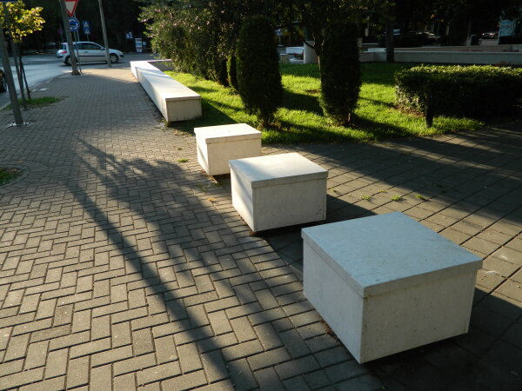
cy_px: 196
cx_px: 261
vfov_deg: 49.7
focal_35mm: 28
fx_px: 422
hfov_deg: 63.4
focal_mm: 5.1
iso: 80
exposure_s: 1/250
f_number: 3.2
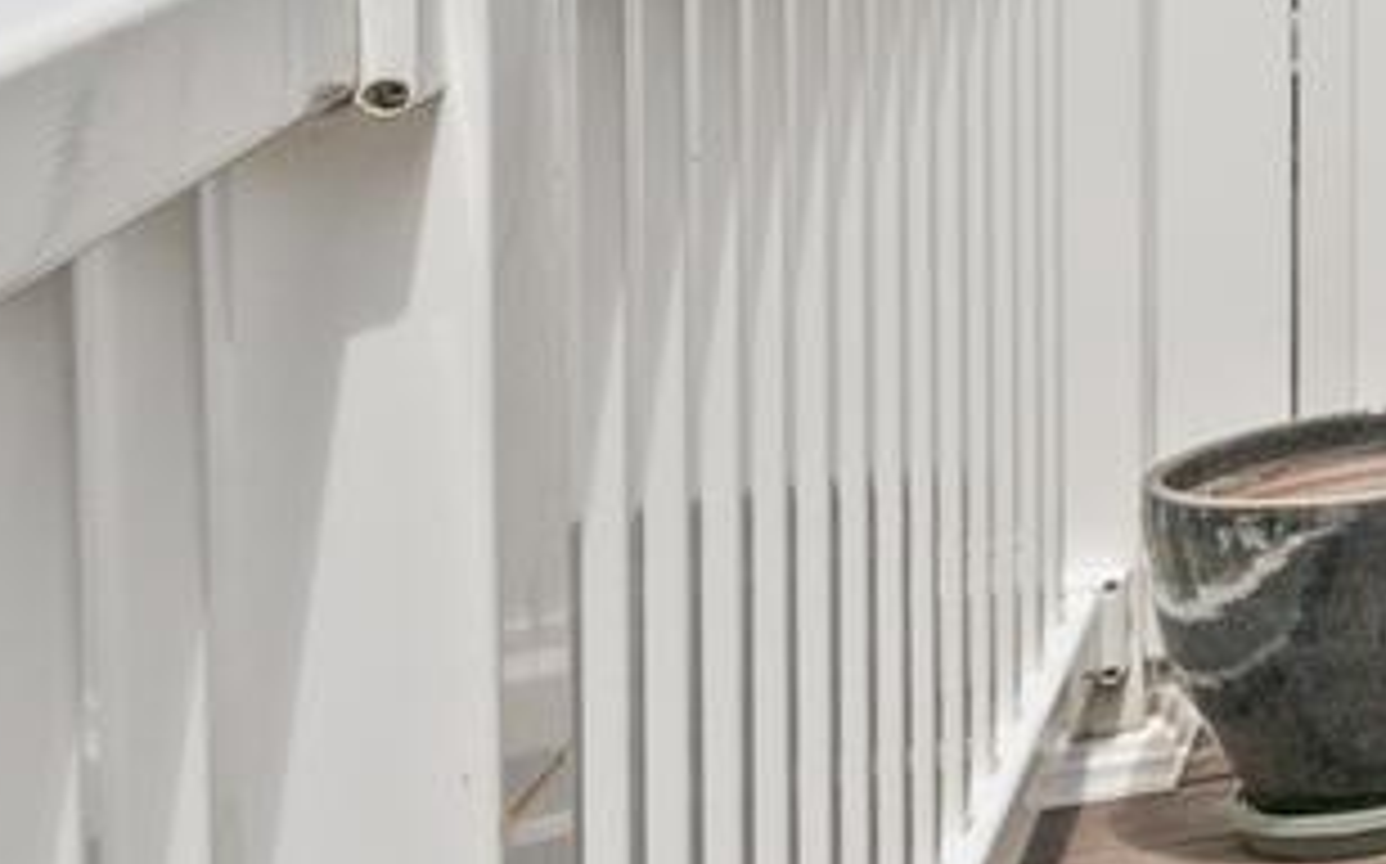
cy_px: -403
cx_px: 3960
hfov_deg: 12.2
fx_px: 3586
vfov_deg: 13.0
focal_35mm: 95
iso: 400
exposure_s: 1/1600
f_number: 7.1
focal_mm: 14
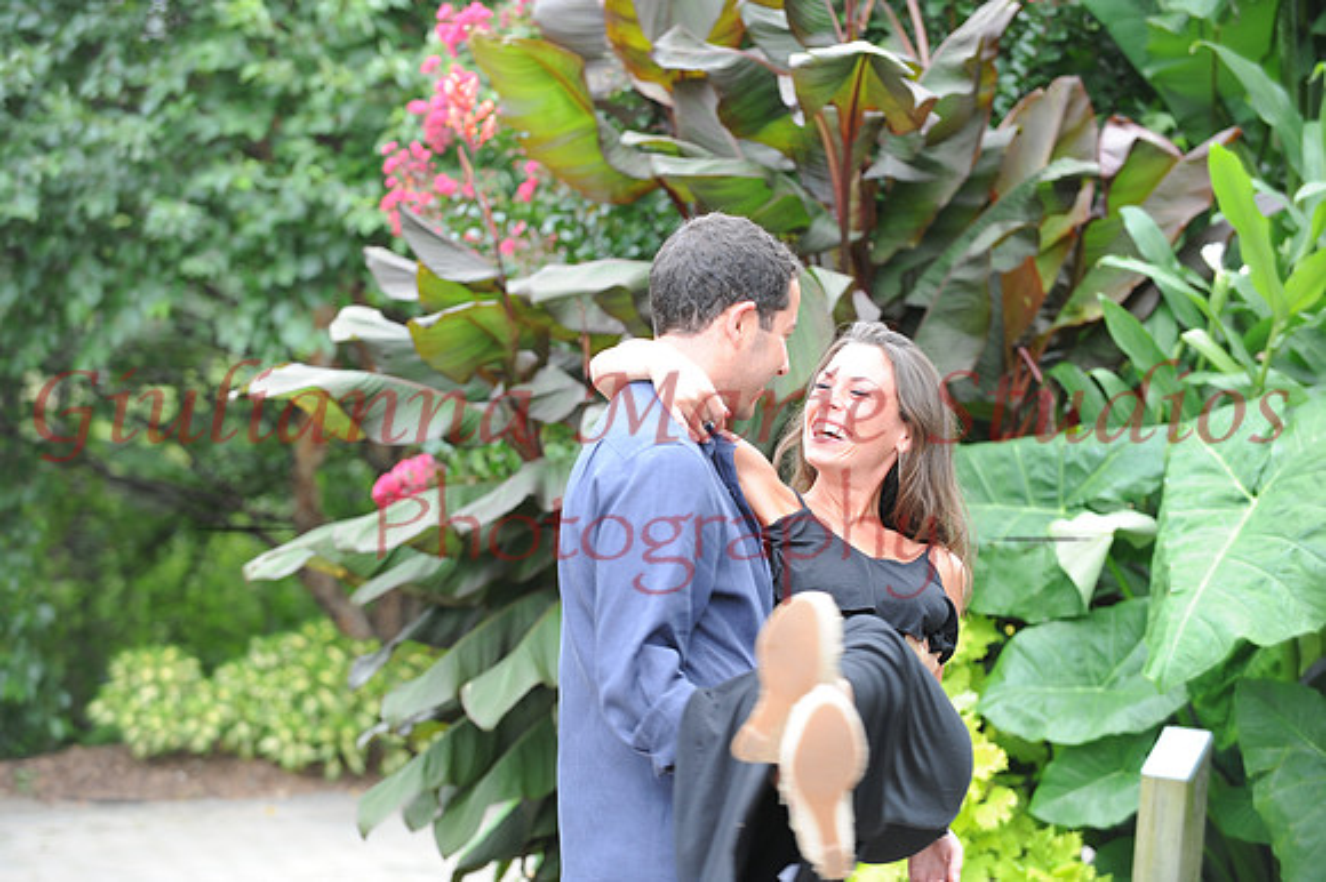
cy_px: 441
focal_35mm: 110
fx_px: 4049
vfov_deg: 12.4
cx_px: 663
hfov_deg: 18.6
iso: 500
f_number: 5
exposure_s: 1/100
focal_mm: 110
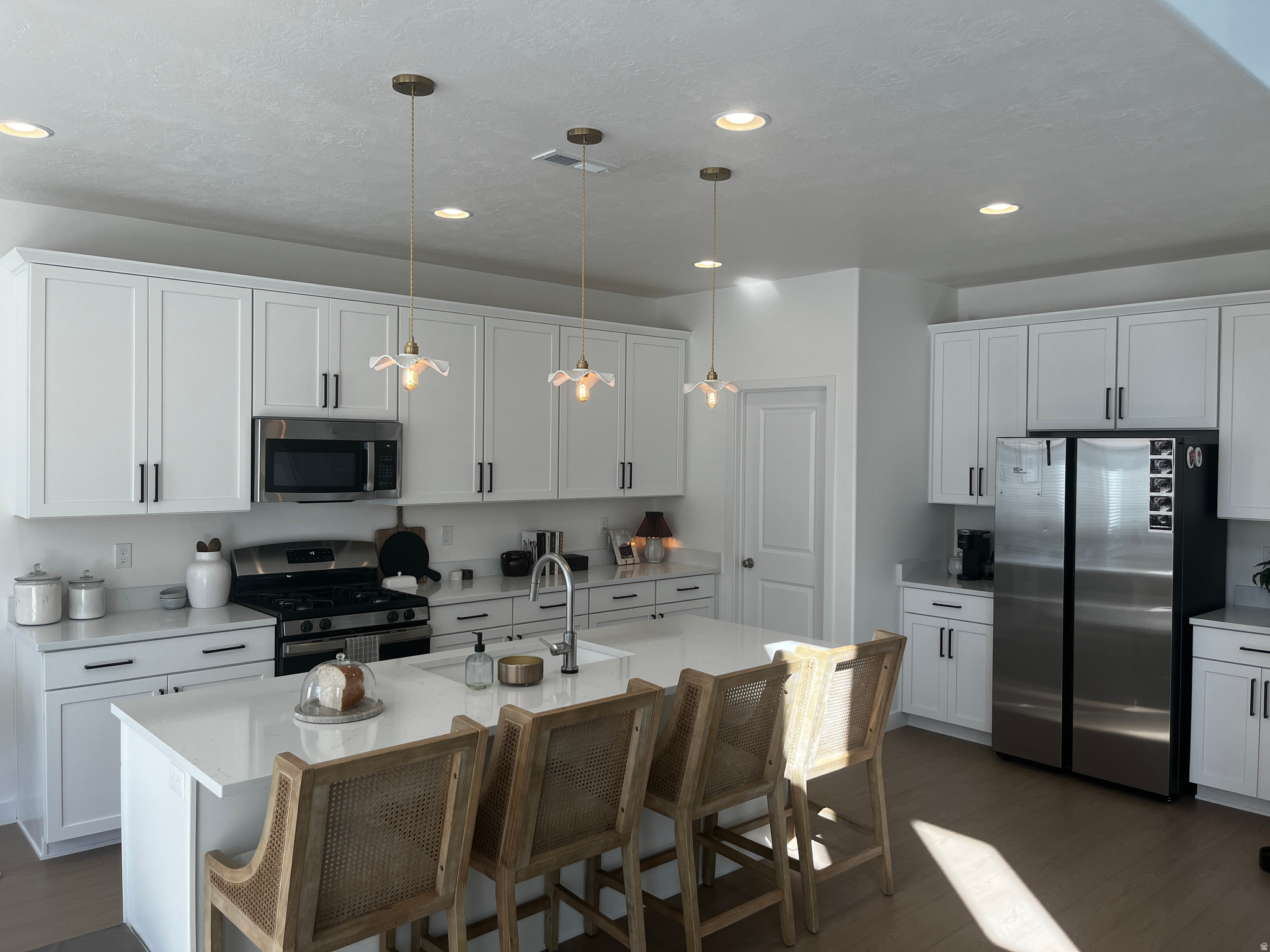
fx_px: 954
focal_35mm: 26
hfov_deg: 67.3
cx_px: 635
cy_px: 476
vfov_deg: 53.1
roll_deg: -0.2
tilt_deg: -0.9
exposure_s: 1/363
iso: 50
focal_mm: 5.1
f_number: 1.6
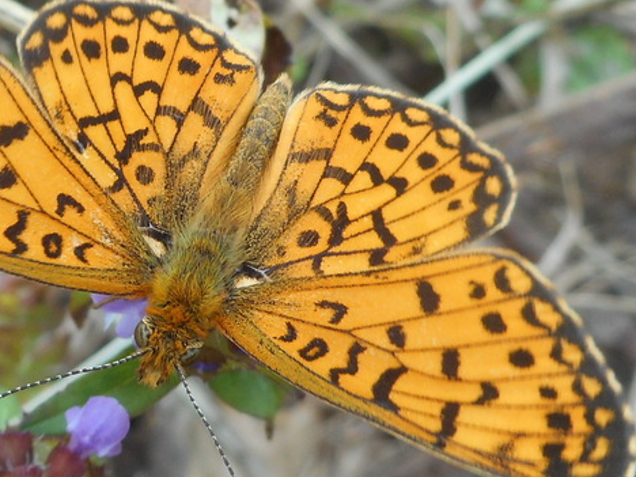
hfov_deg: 30.9
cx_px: 198
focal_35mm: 62
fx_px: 1139
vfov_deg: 23.6
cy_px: 201
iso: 80
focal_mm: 6
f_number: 4.2
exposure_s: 1/80
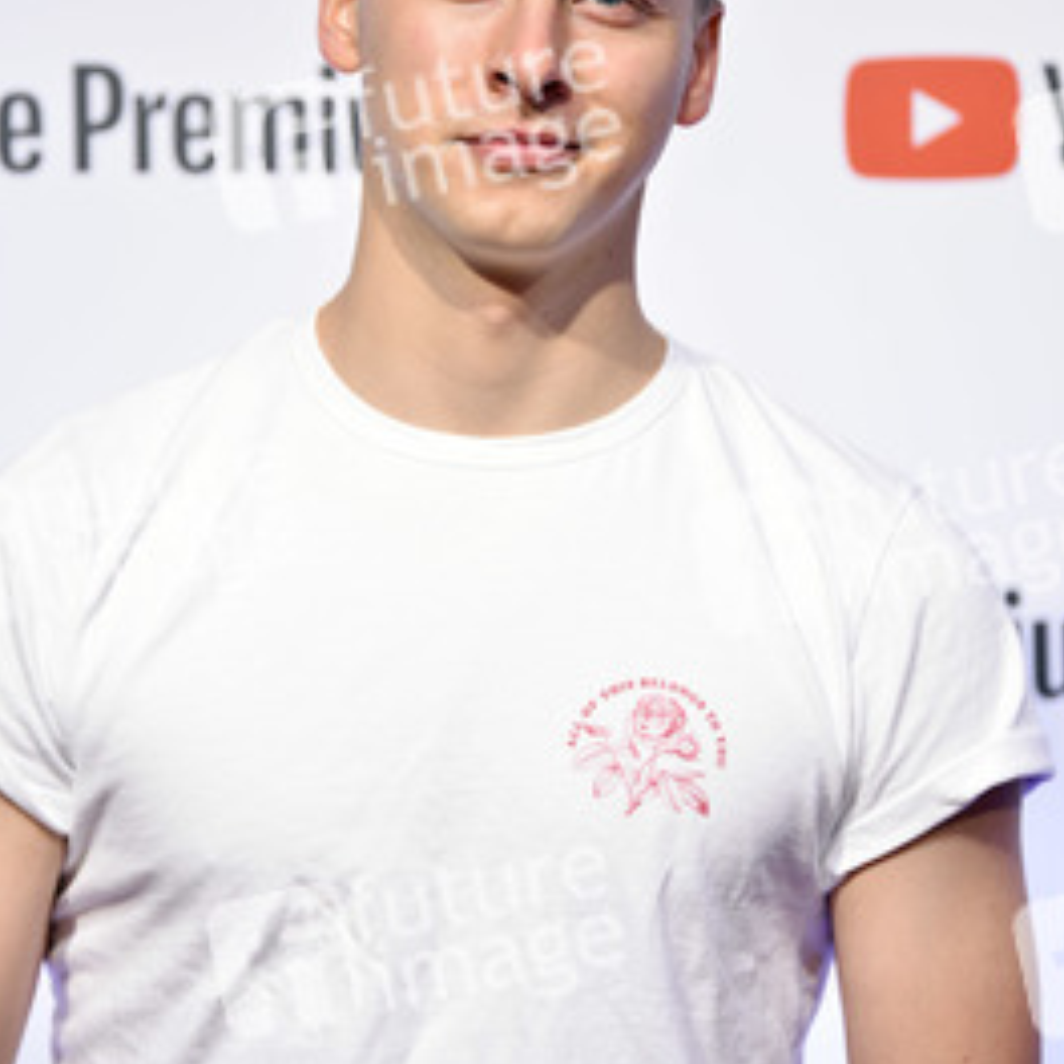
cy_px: 339
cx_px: 532
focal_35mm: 206
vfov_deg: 8.5
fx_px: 7164
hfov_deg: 8.5
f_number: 5.6
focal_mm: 160
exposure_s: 1/160
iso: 640
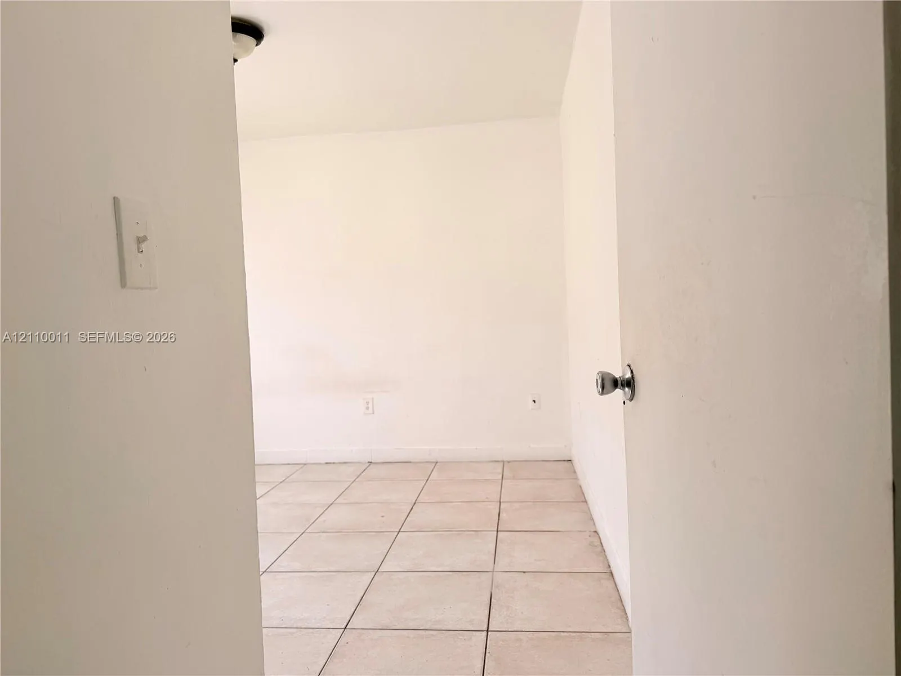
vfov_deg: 56.8
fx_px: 625
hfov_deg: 71.6
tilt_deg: -1.3
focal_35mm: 24
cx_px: 450
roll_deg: +3.0
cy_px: 338
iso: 80
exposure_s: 1/305
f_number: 1.78
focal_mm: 6.76
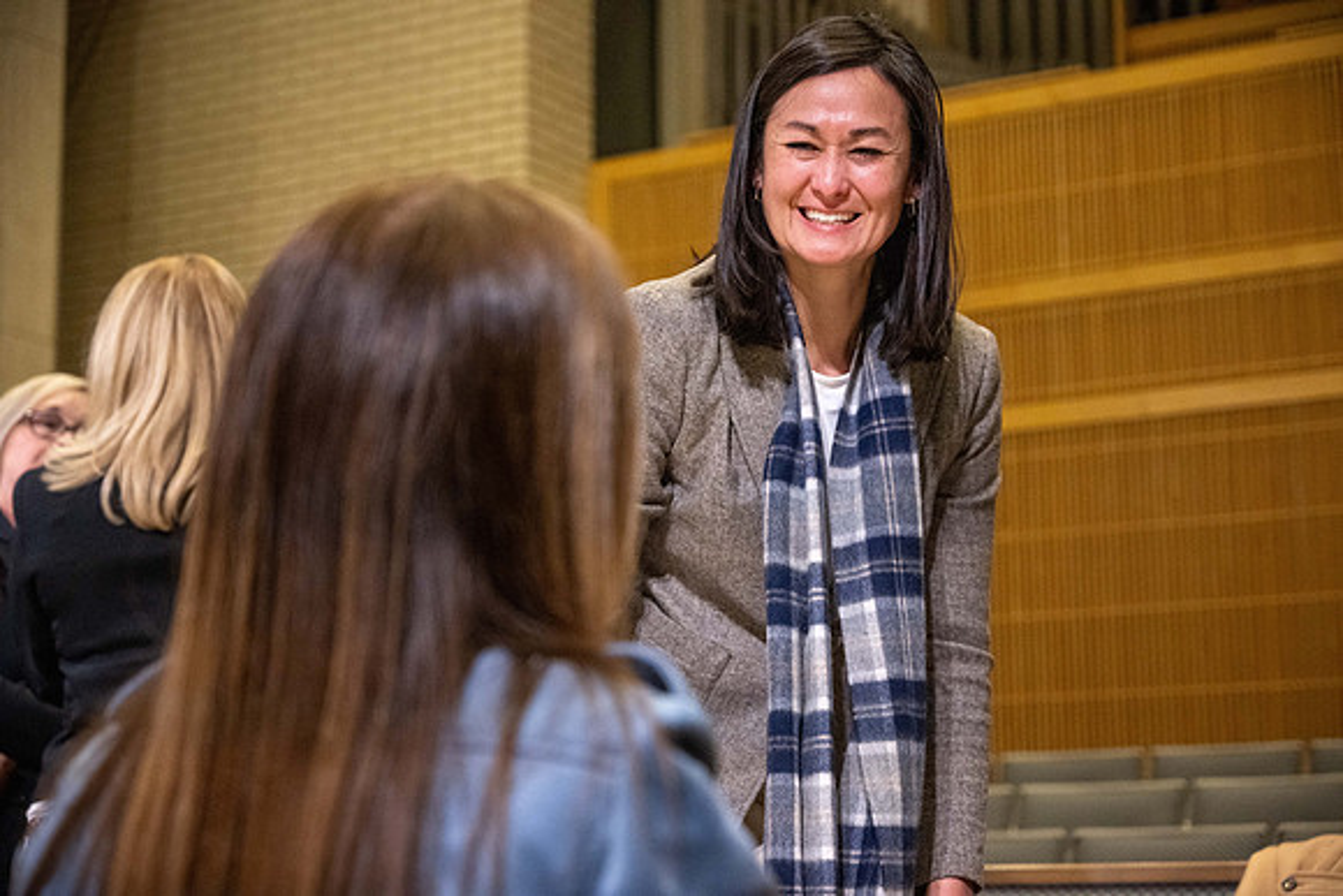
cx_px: 672
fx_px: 2612
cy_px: 448
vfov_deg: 19.5
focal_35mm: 70
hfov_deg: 28.8
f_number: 4
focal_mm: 70
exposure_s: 1/640
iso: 8000
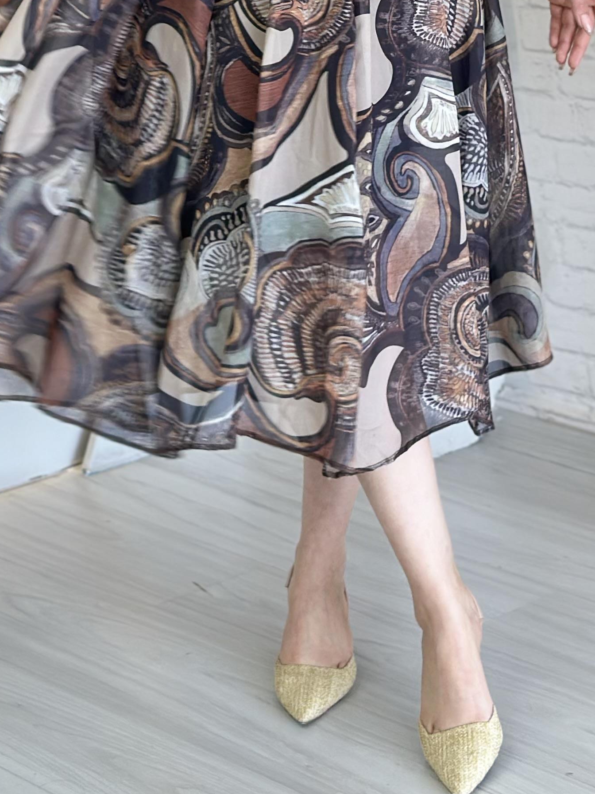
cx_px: 319
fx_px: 2475
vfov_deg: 17.7
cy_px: -19
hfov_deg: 13.7
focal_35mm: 108
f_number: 1.78
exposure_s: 1/106
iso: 64
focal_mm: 6.86
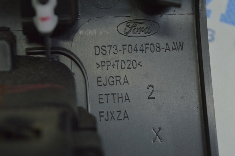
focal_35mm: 82
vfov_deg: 16.5
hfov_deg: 24.6
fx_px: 538
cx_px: 118
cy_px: 78
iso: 400
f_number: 5.6
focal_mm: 55
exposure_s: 1/60
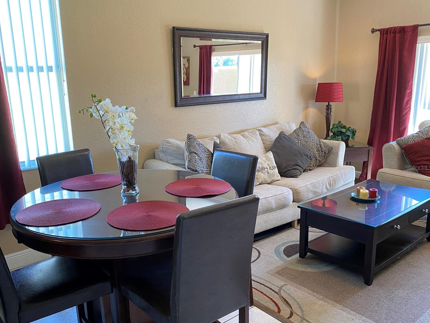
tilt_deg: -14.4
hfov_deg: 61.5
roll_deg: +1.4
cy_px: 168
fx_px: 360
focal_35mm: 29
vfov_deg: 48.2
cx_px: 193
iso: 125
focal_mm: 4.25
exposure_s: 1/60
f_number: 1.8
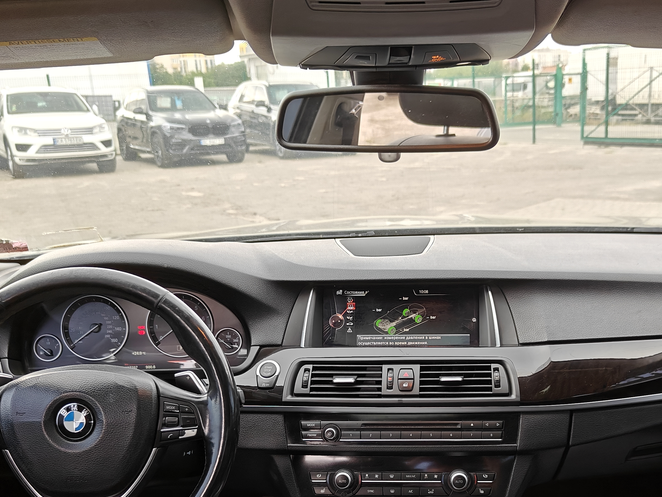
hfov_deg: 45.4
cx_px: 416
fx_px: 784
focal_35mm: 41
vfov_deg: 34.5
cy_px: 365
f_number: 1.8
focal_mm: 5.59
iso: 50
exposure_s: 1/110
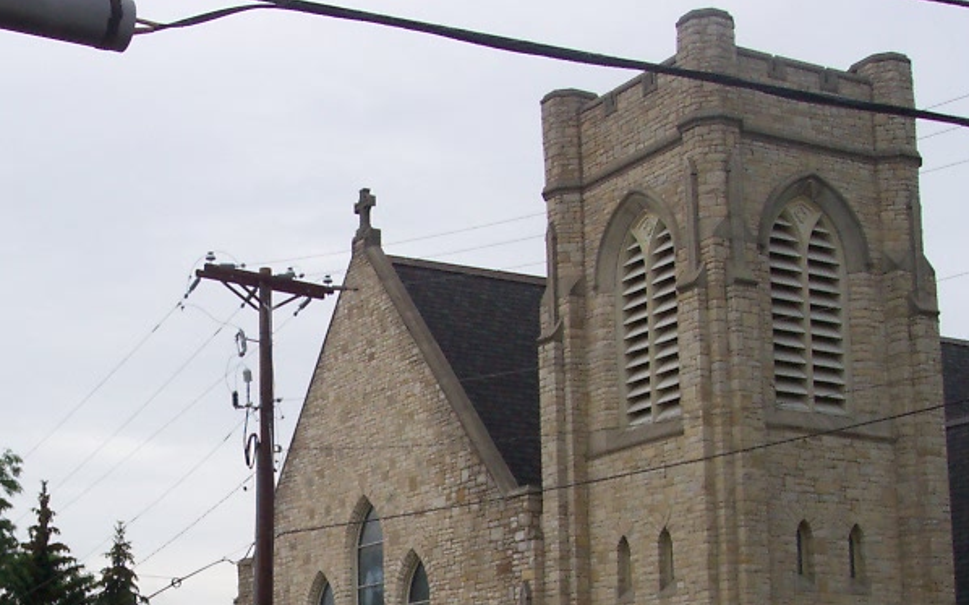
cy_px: 475
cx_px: 227
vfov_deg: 18.4
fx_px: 1848
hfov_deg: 28.9
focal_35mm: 70
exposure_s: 1/350
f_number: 4.8
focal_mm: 8
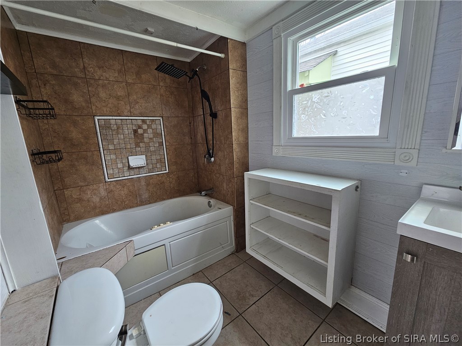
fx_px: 174
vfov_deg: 89.9
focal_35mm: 13
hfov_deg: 106.2
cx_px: 231
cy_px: 173
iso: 125
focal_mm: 2.2
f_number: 2.2
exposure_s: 1/60
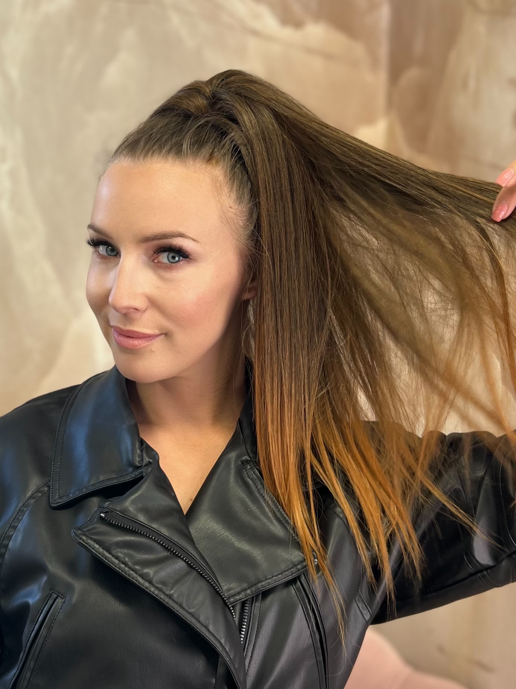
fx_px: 954
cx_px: 213
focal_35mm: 48
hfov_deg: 30.2
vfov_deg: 39.6
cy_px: 324
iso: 50
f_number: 1.5
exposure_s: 1/100
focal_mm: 5.7
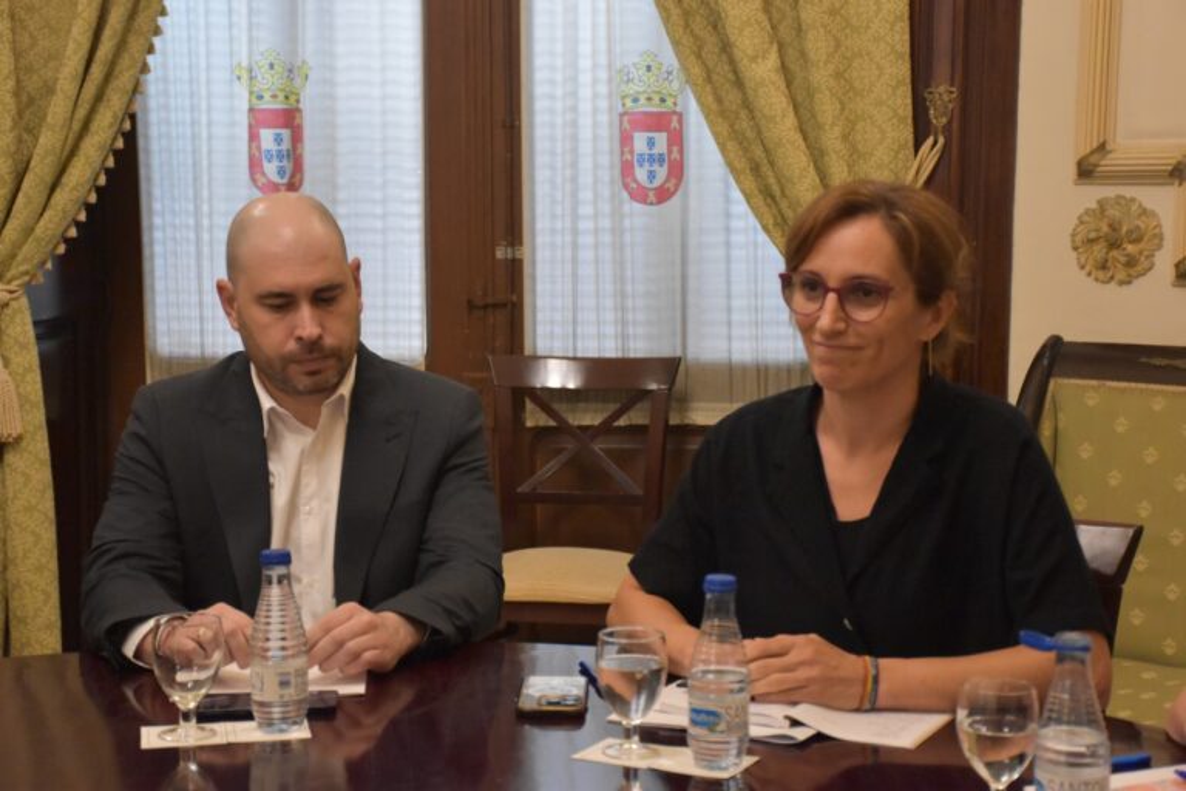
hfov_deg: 29.9
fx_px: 2224
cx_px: 593
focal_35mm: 68
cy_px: 396
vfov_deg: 20.2
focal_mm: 45
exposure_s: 1/60
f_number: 4.5
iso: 3200
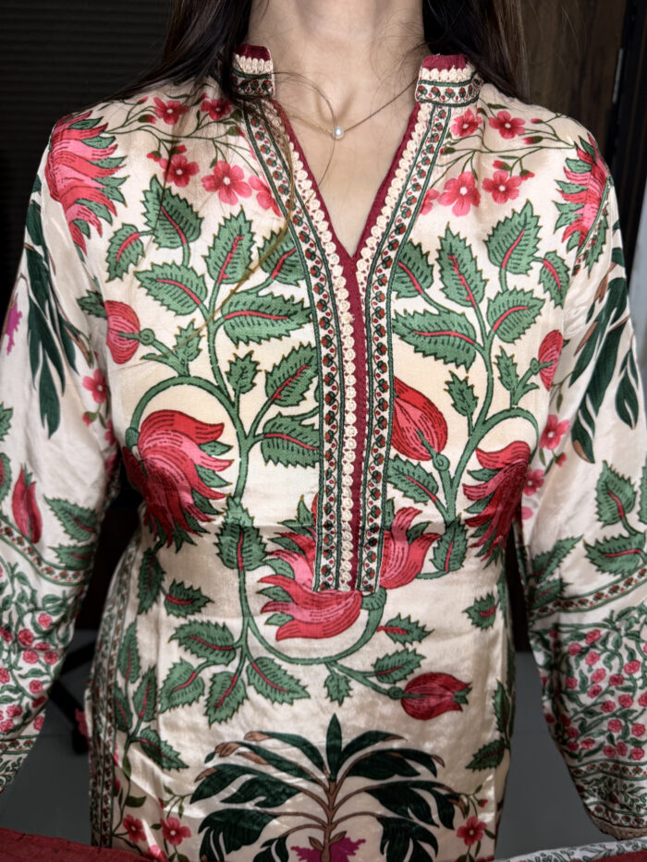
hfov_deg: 56.8
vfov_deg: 71.6
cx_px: 324
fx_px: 598
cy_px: 431
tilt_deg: -19.9
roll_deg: -1.8
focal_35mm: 24
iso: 80
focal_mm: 6.76
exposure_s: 1/100
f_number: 1.78
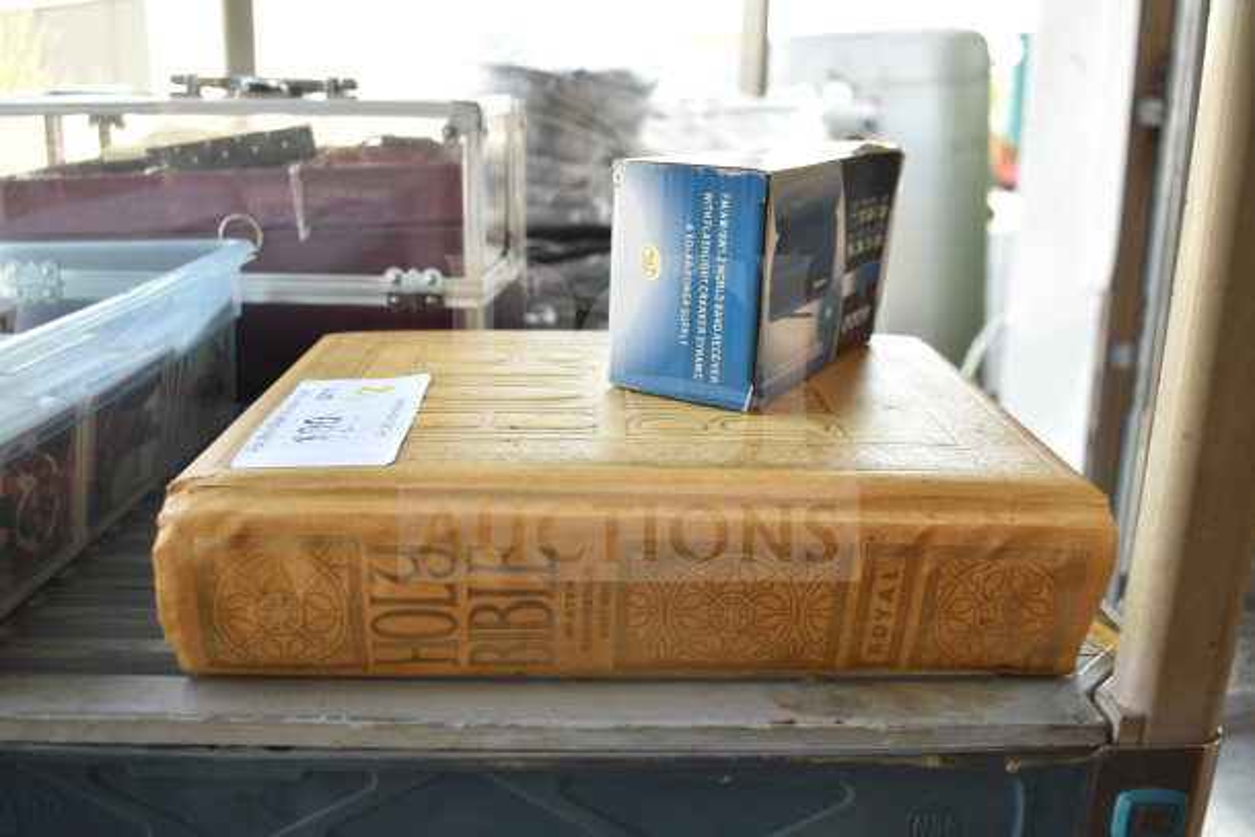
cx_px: 628
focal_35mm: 33
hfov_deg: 57.2
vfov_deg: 40.0
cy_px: 418
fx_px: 1151
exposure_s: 1/80
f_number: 4.5
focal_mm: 22
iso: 200
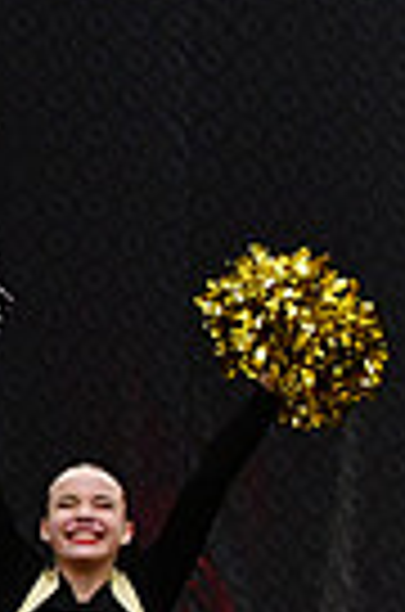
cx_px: -850
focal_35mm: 449
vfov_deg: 4.6
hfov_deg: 3.0
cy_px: 551
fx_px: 7615
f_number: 4
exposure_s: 1/500
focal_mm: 70
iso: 4000
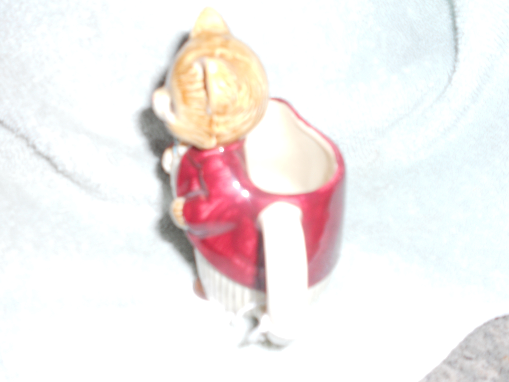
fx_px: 471
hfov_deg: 56.8
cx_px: 254
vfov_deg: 44.2
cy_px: 191
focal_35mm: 32
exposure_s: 1/25
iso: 80
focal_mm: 5.8
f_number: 3.5
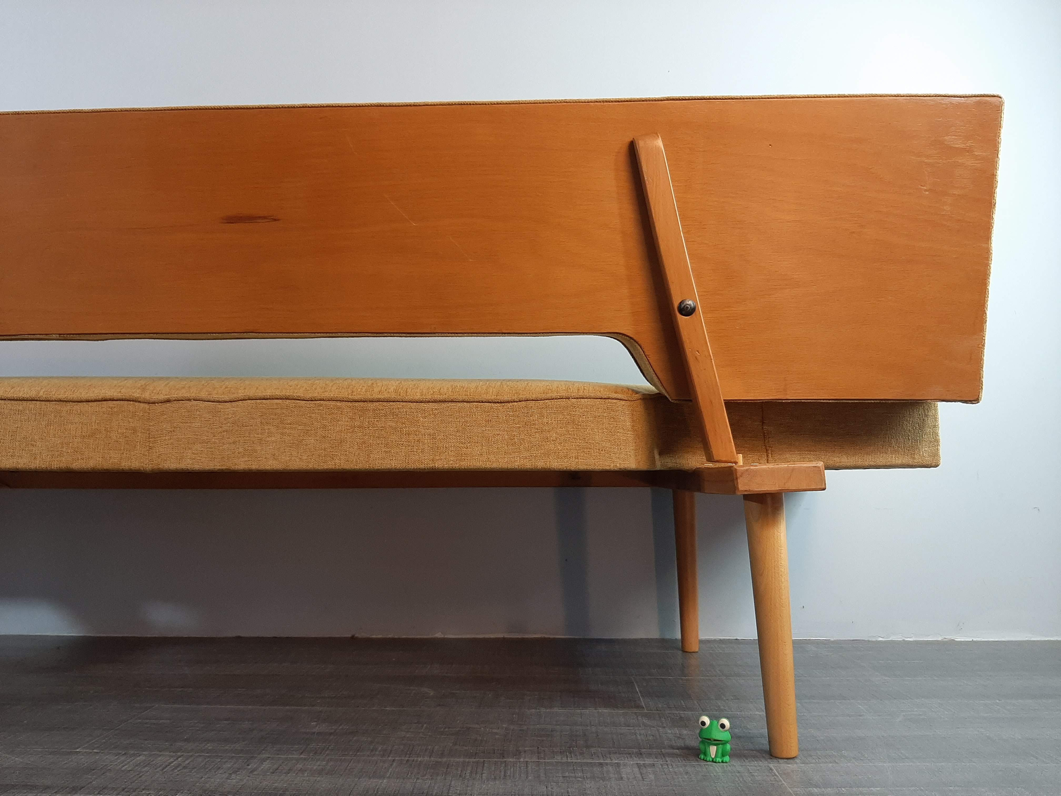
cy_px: 398
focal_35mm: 26
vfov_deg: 53.1
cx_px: 530
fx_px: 797
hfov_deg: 67.3
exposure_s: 1/50
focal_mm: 3.93
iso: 100
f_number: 1.7
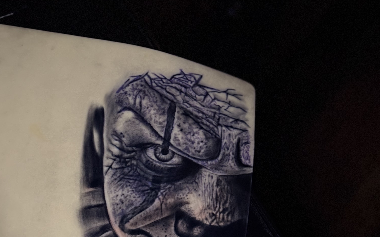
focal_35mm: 74
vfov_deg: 17.6
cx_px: 189
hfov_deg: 27.8
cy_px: 134
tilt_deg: -69.2
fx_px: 766
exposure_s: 1/15
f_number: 1.6
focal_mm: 5.96
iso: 800
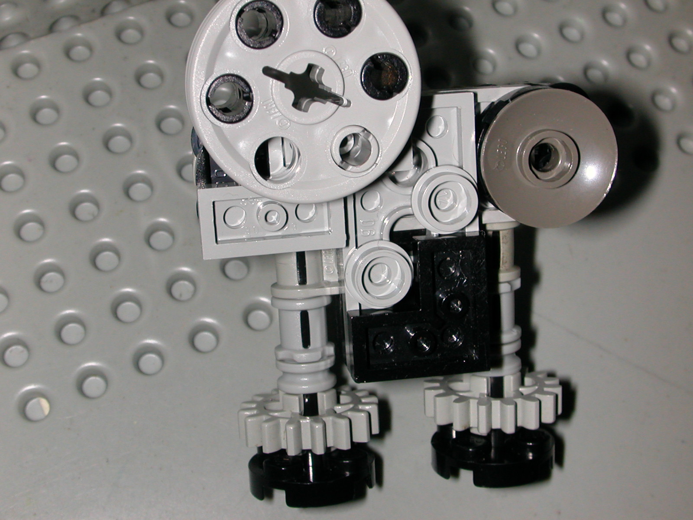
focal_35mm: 64
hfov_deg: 30.3
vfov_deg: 22.9
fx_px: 1281
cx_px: 346
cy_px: 260
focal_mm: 9.7
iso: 100
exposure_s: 1/59.9
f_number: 5.9
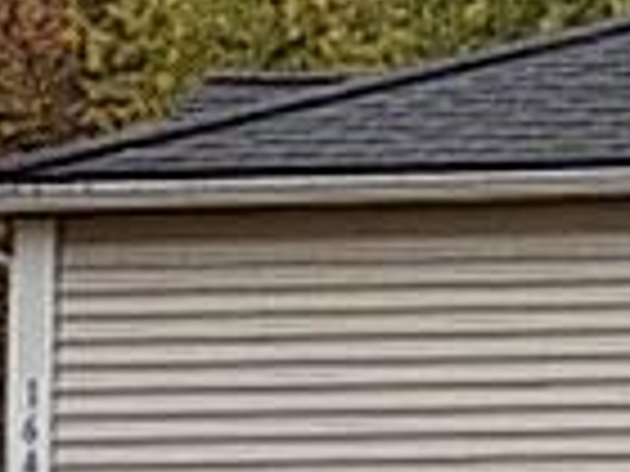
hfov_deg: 9.6
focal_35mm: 187
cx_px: 1390
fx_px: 3403
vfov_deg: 7.9
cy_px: 121
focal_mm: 7.3
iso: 100
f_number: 3.6
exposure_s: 1/250
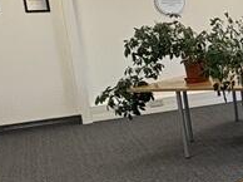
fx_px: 519
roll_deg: +3.2
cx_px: 504
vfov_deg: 19.9
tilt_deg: -10.2
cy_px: 85
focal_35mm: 74
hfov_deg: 17.5
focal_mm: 2.22
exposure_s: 1/100
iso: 64
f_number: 2.2
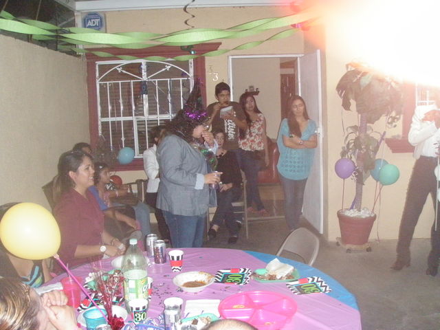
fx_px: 483
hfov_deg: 49.0
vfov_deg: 37.7
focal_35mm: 38
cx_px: 220
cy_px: 165
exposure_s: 1/30
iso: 800
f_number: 3.5
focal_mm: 6.7
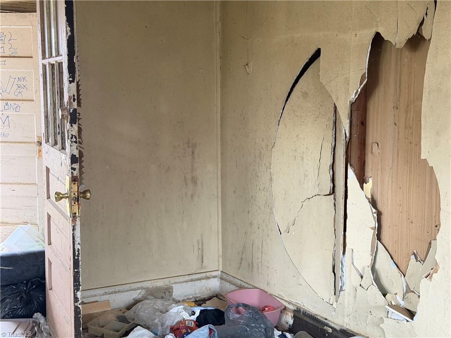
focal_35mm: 48
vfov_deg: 30.3
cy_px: 169
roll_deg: +0.1
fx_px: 625
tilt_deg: -6.6
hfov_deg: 39.7
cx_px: 226
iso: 250
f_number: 1.78
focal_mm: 6.76
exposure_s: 1/45
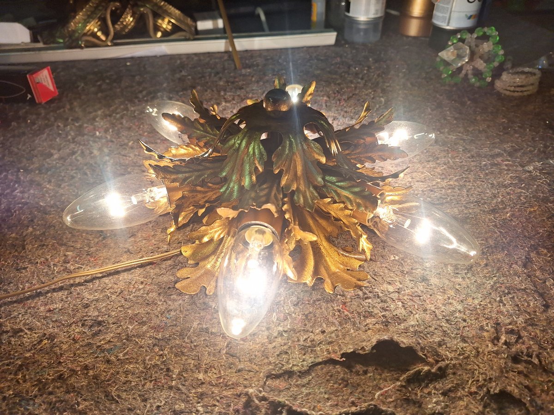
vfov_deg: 58.9
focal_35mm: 23
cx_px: 277
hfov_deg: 73.9
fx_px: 368
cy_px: 208
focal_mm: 5.54
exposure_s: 1/242
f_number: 1.8
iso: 40
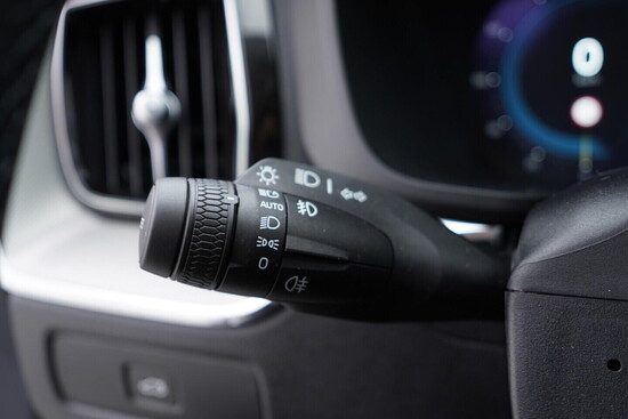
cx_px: 314
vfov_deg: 36.9
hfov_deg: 53.1
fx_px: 628
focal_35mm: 36
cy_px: 210
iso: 200
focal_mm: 24
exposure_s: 1/40
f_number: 2.8
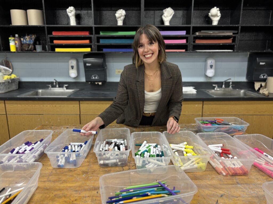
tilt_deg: -13.2
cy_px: 102
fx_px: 205
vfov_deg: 53.1
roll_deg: -0.2
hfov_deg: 67.3
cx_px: 136
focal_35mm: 26
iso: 125
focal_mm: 5.96
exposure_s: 1/60
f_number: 1.6
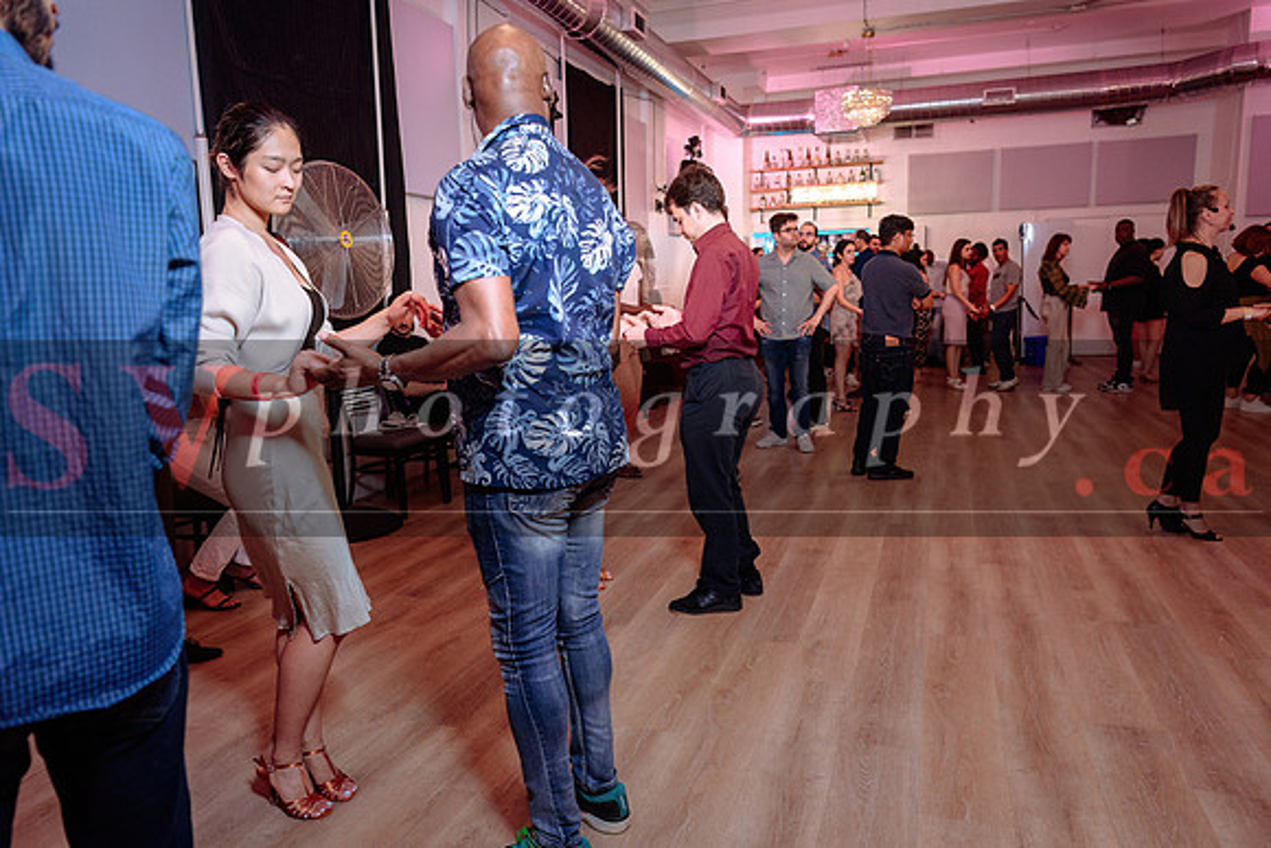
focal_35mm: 25
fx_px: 891
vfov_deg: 50.9
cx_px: 617
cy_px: 423
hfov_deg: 71.0
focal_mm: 24
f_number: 3.2
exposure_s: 1/80
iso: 1000
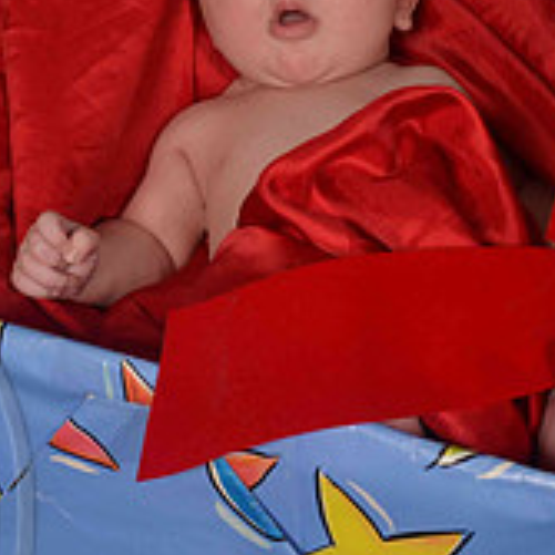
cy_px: 186
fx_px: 1760
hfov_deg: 17.9
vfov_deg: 17.9
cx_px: 292
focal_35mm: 97
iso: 200
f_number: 9
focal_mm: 22
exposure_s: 1/60
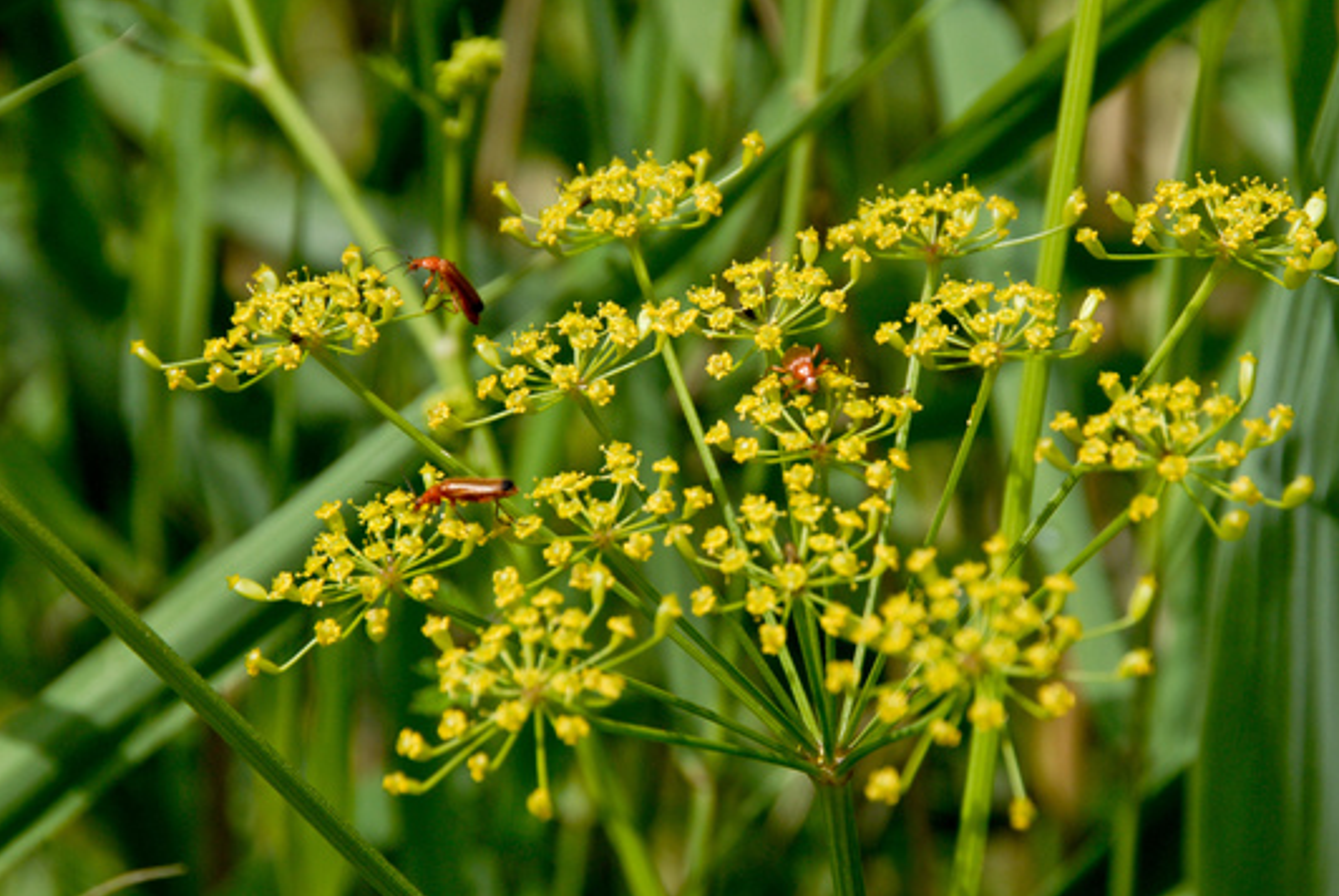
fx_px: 8511
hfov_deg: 9.0
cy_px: 463
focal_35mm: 229
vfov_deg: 6.0
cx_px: 732
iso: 320
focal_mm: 135
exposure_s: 1/500
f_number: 11
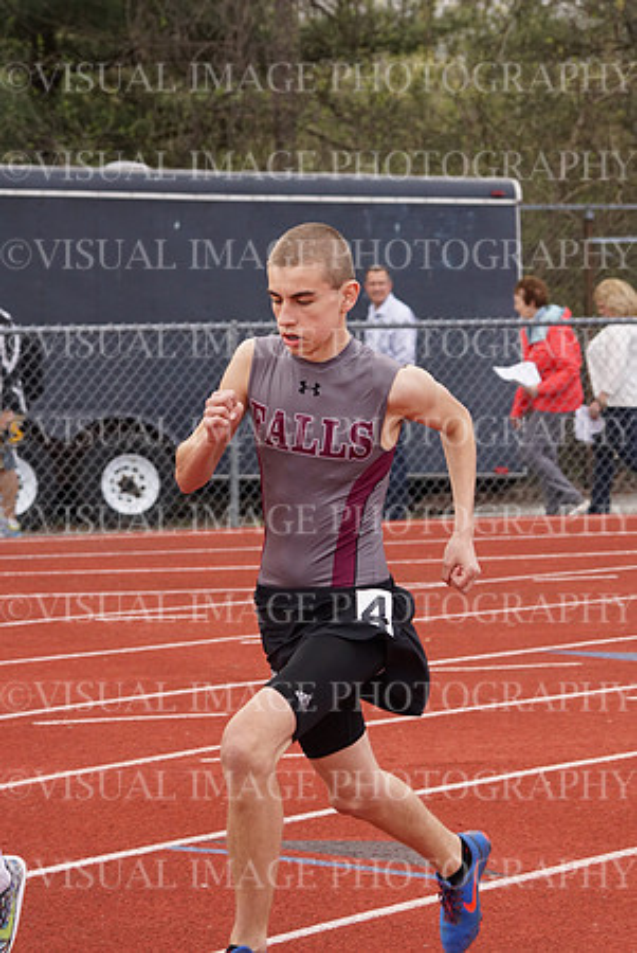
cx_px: 318
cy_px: 476
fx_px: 3972
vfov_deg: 13.7
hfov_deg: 9.2
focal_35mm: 150
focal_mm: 100
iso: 1250
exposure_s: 1/640
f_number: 6.3
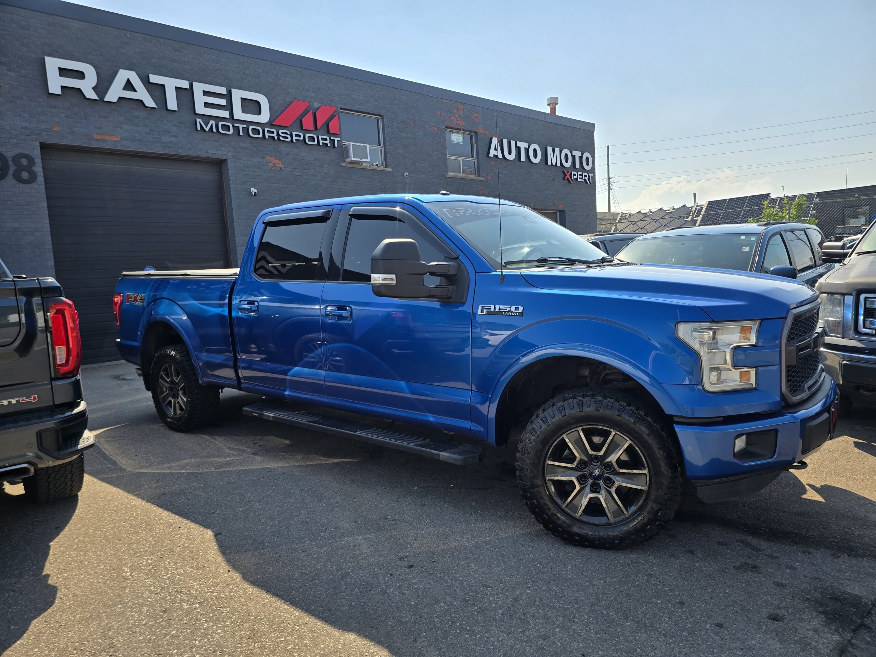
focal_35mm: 23
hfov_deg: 73.9
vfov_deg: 58.9
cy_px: 328
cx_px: 438
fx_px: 582
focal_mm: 6.3
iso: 12
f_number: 1.7
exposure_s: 1/827
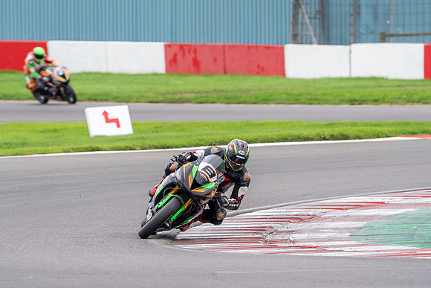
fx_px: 6395
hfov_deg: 3.9
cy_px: 133
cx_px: 206
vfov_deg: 2.6
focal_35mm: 534
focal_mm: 400
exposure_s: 1/400
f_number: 6.3
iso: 320
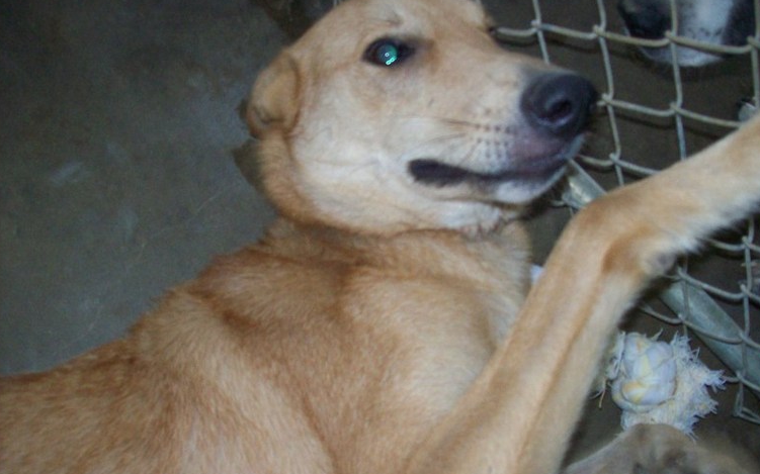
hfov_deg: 50.4
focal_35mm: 39
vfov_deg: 32.7
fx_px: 808
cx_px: 386
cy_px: 262
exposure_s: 1/64
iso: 200
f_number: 2.7
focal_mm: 6
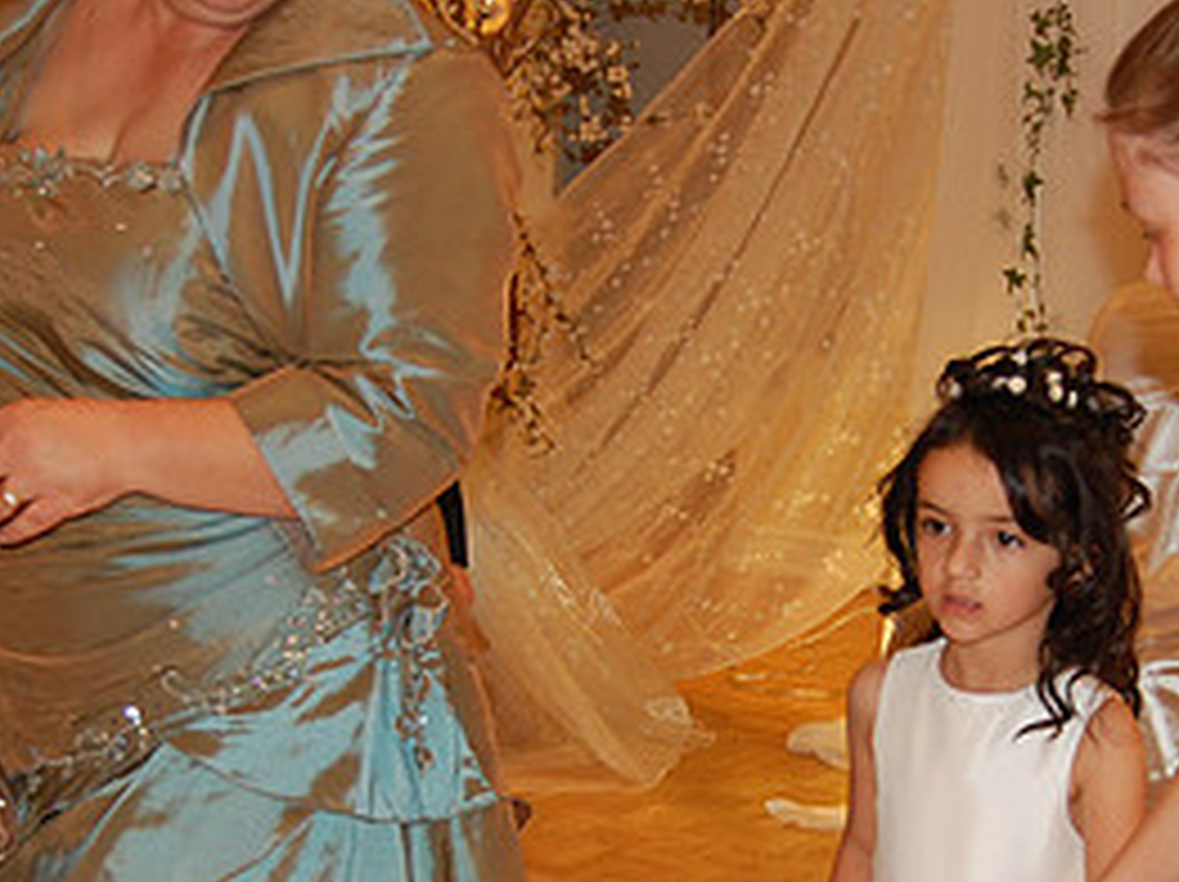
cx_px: 684
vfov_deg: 17.6
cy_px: 747
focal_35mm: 83
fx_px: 2824
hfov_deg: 23.6
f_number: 4.2
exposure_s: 1/60
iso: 400
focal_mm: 26
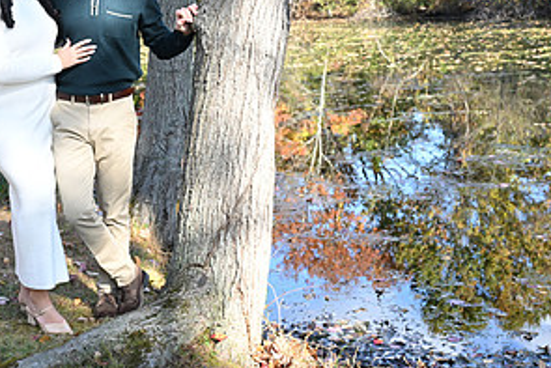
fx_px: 965
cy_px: 83
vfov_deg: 21.4
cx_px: 67
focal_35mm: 63
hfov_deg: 30.6
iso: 200
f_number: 6.3
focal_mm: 32
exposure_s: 1/100
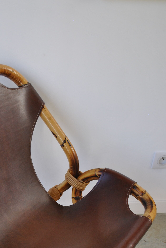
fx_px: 469
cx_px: 23
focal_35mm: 68
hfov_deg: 19.8
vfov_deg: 28.2
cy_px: 235
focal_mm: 22
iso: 200
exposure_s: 1/80
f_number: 4.5
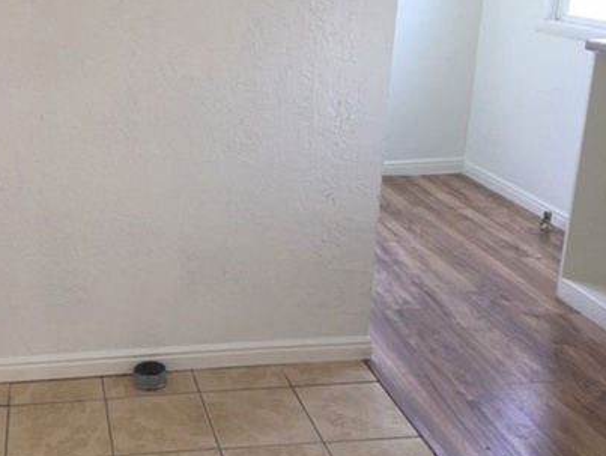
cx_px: 129
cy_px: 187
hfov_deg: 39.7
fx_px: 806
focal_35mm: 46
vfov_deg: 31.5
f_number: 2.2
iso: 32
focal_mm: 4.15
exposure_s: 1/40
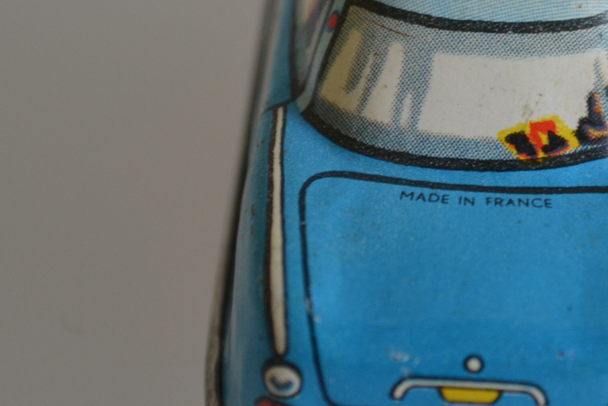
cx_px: 549
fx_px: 2652
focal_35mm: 157
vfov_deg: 8.7
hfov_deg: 13.0
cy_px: 133
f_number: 5.3
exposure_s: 1/30
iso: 400
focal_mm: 48
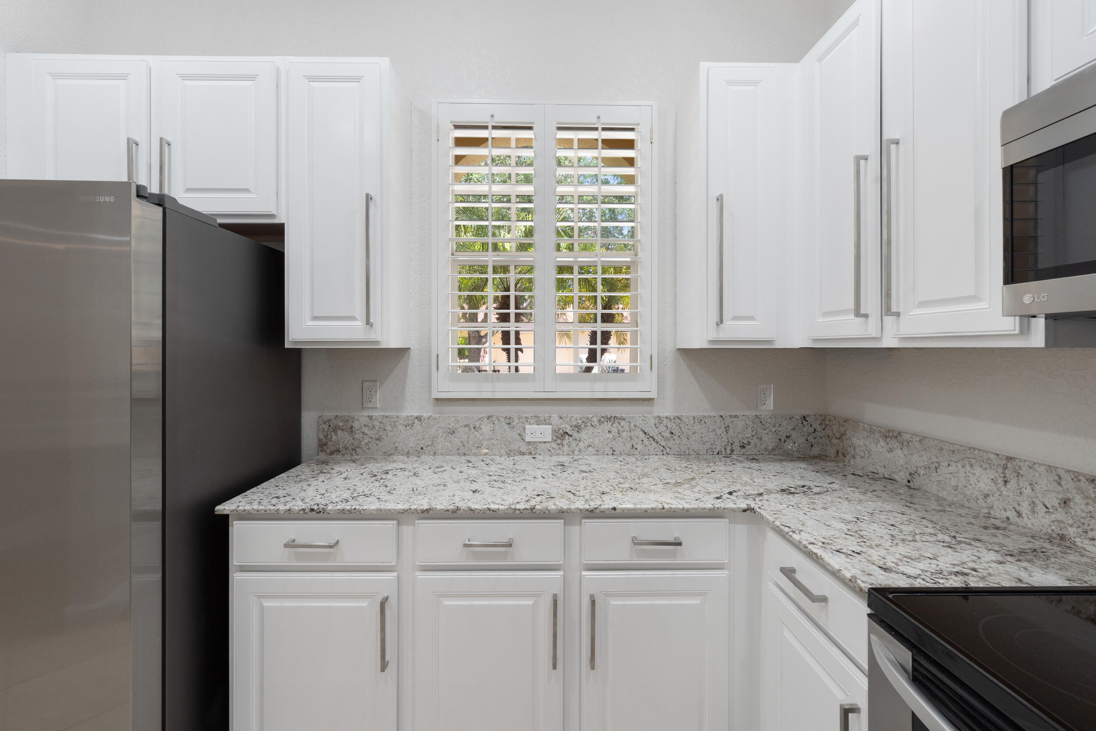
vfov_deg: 81.2
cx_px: 548
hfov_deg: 104.3
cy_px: 366
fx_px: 426
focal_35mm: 14
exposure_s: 1/8
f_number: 9
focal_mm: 14
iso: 250
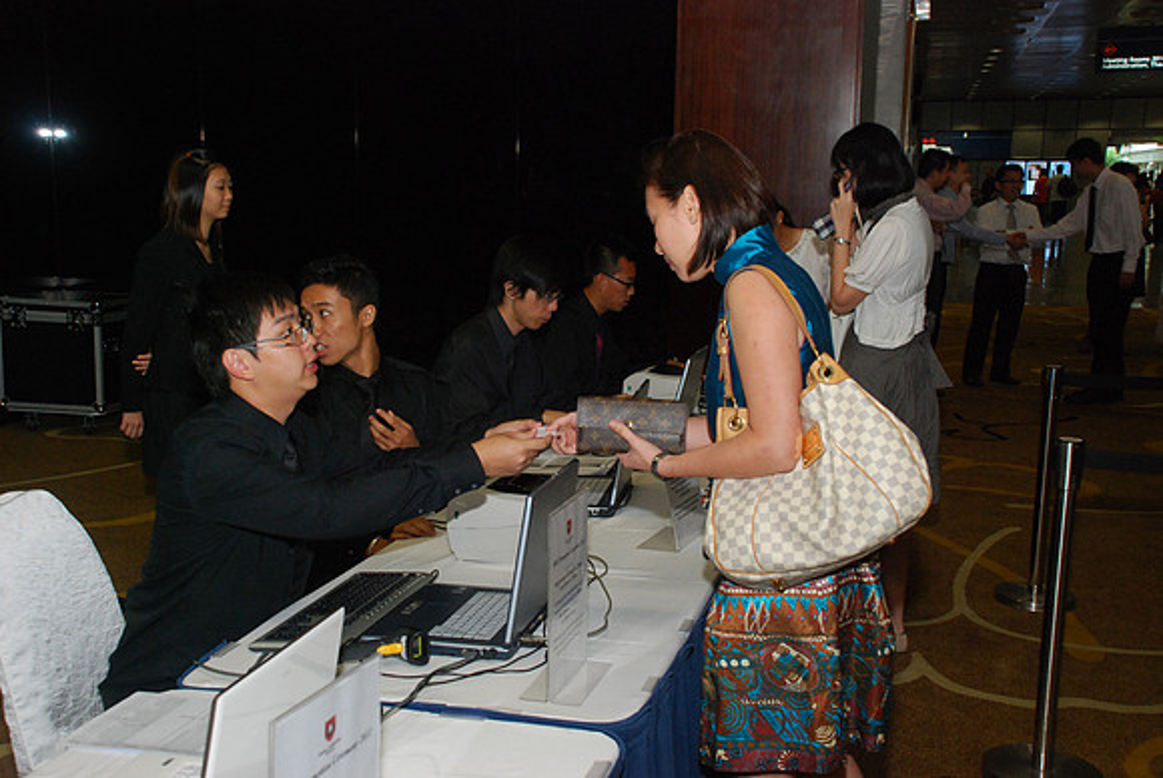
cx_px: 582
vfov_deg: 29.0
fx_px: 1504
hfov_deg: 42.3
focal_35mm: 46
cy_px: 389
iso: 800
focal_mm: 31
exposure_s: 1/60
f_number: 6.3
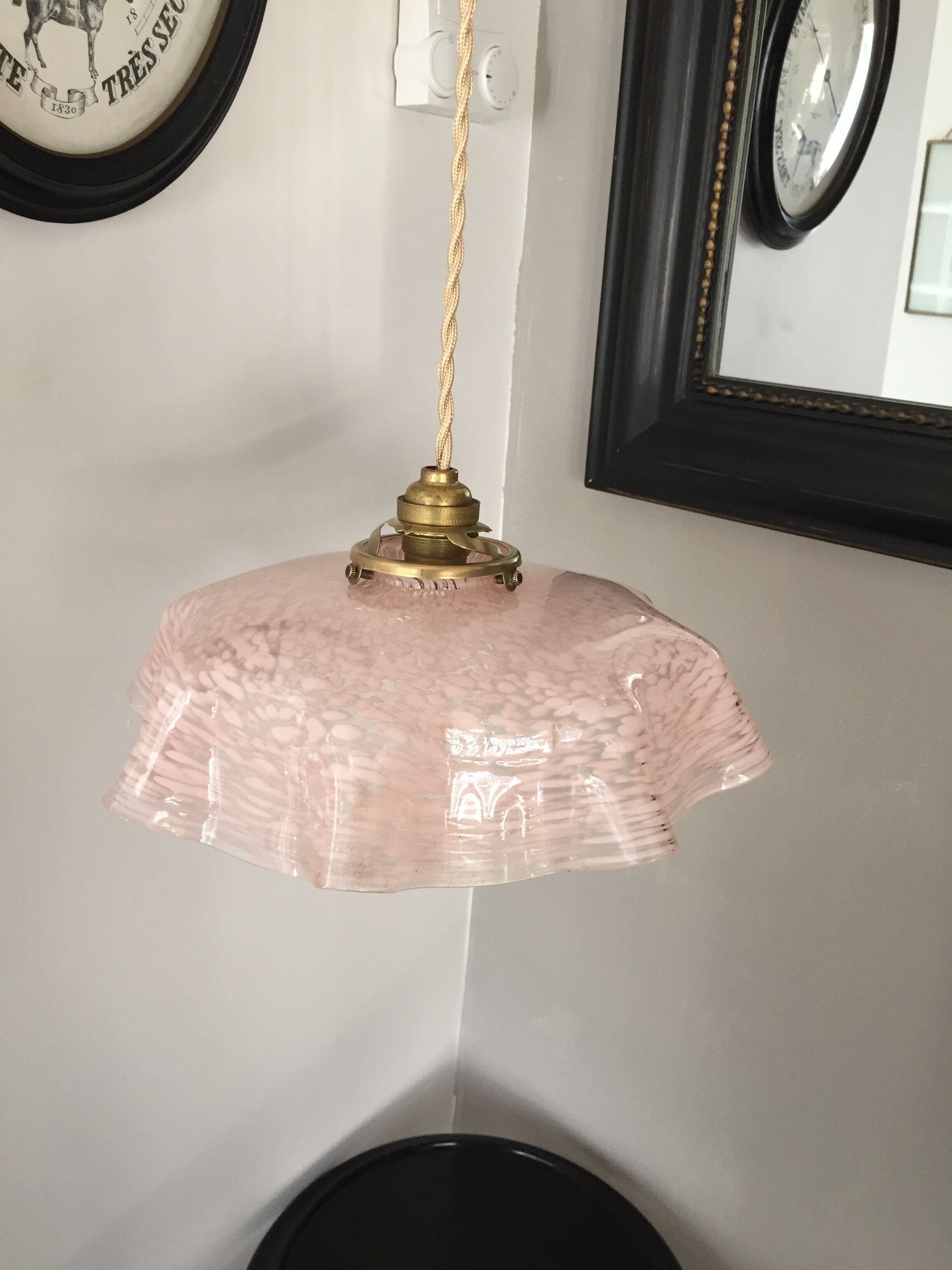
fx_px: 1063
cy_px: 635
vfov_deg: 61.7
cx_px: 476
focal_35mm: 29
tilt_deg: -20.5
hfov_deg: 48.2
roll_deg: -3.0
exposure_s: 1/33
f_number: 2.2
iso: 64
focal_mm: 4.15
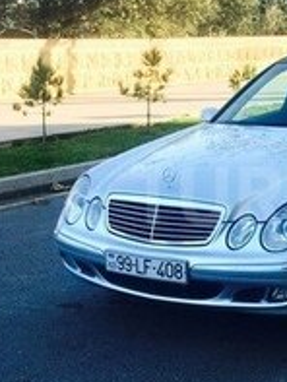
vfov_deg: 26.7
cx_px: 330
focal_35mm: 73
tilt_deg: -12.7
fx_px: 806
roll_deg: -0.2
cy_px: 196
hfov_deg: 19.2
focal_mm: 4.15
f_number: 2.2
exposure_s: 1/363
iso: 32
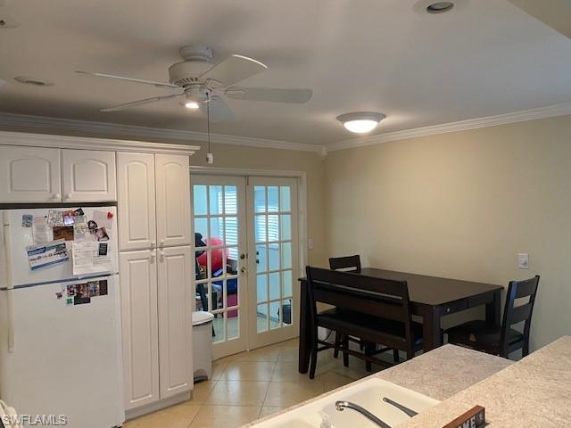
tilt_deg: -0.5
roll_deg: +0.7
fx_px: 429
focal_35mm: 26
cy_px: 214
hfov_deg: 67.3
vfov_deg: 53.1
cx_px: 286
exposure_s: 1/60
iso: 160
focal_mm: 4.25
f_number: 1.8
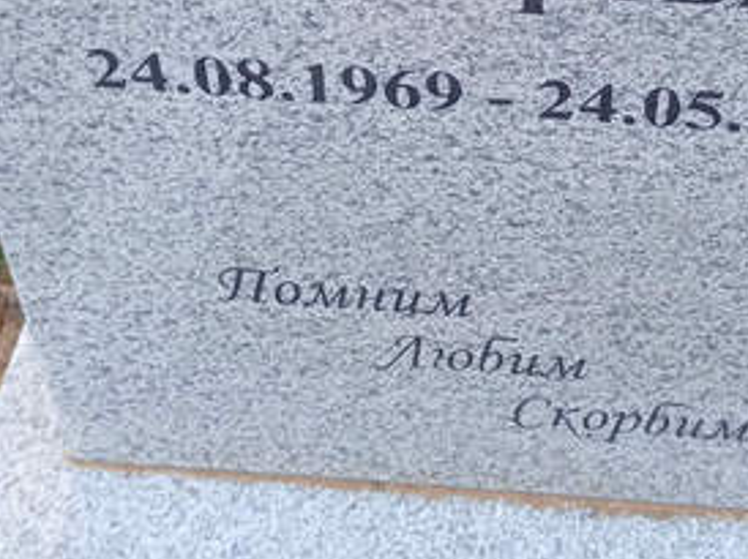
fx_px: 1576
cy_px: 25
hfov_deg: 26.3
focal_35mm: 73
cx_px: 565
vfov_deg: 19.6
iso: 263
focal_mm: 4.76
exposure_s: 1/60
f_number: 1.69
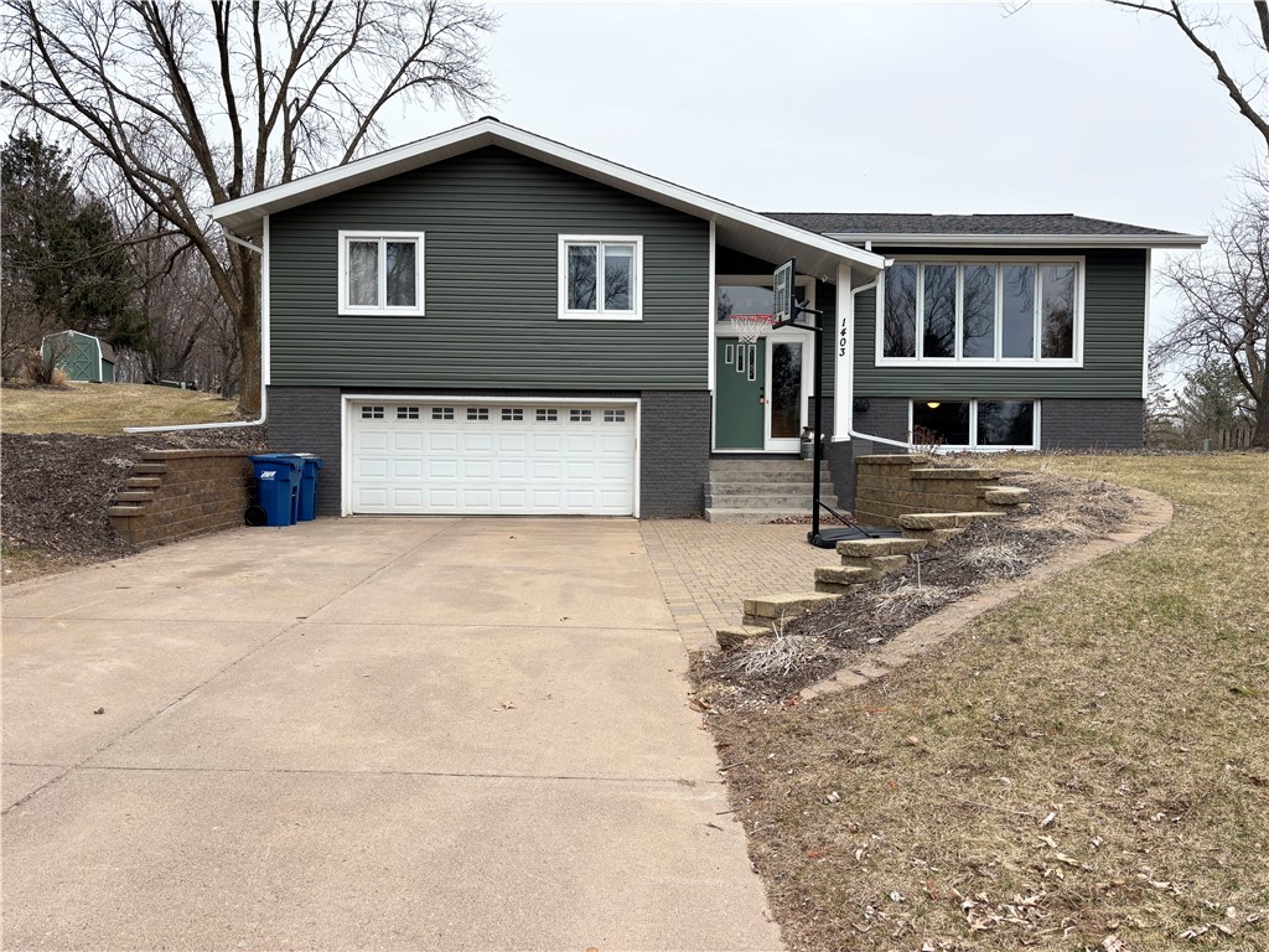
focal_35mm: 26
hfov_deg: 67.3
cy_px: 476
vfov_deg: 53.1
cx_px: 634
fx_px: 953
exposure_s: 1/970
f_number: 1.6
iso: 50
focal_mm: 5.96
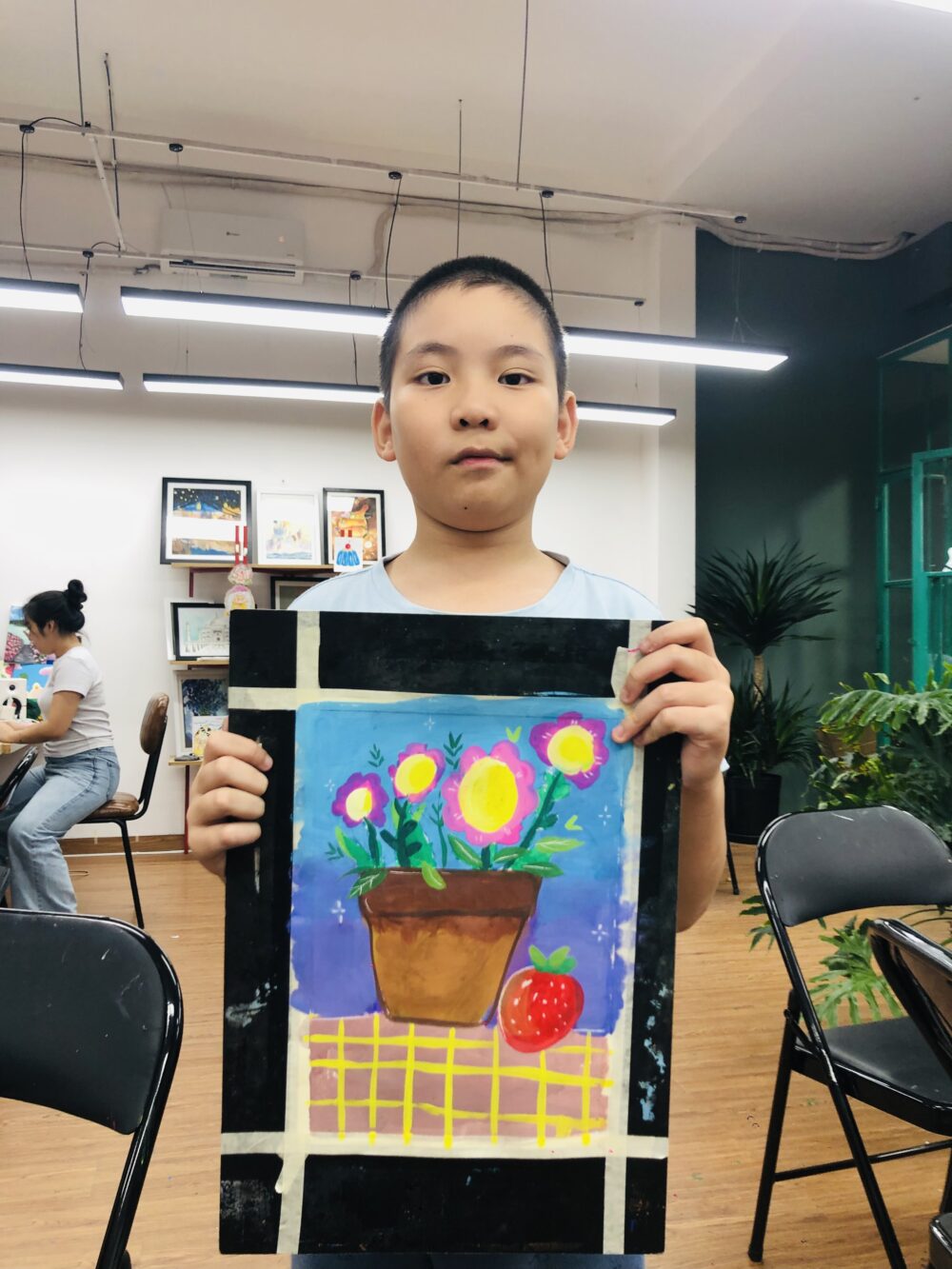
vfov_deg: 63.4
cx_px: 476
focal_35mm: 28
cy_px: 634
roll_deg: -0.9
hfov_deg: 49.8
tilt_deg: +1.7
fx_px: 1027
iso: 20
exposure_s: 1/50
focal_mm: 4
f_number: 1.8
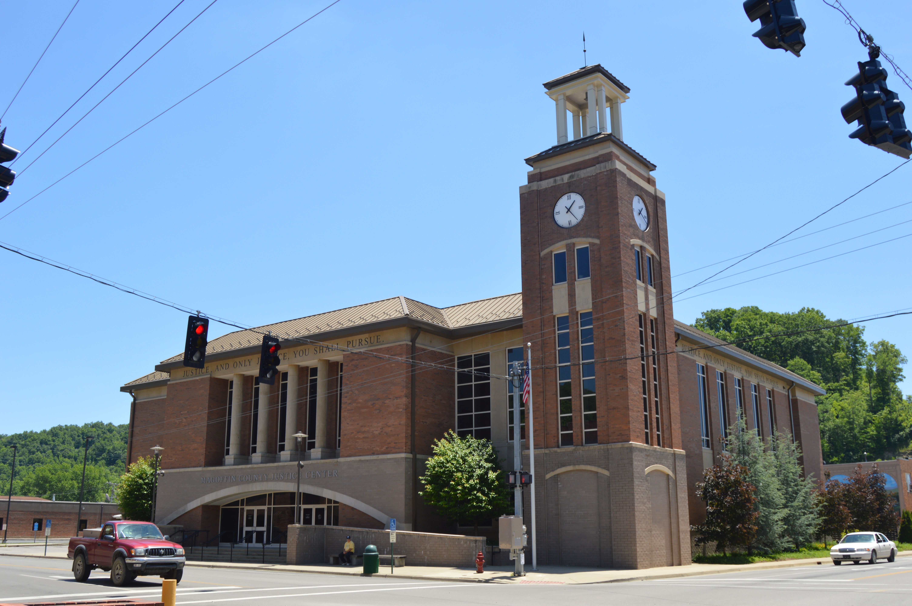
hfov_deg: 55.1
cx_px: 456
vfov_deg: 38.3
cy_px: 303
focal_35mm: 34
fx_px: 873
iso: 100
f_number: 8
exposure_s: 1/200
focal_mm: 23
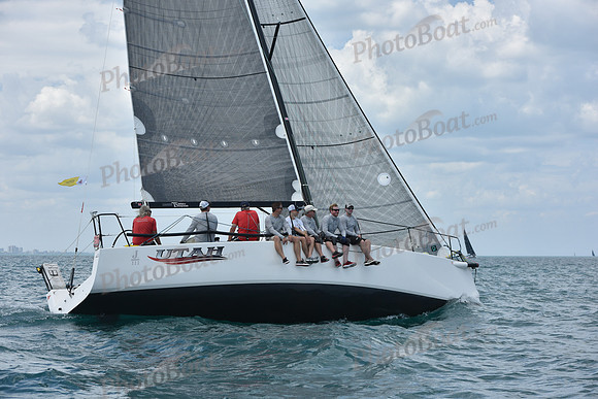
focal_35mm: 70
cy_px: 200
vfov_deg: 19.5
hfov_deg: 28.8
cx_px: 299
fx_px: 1163
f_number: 7.1
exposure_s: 1/1250
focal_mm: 70
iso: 250
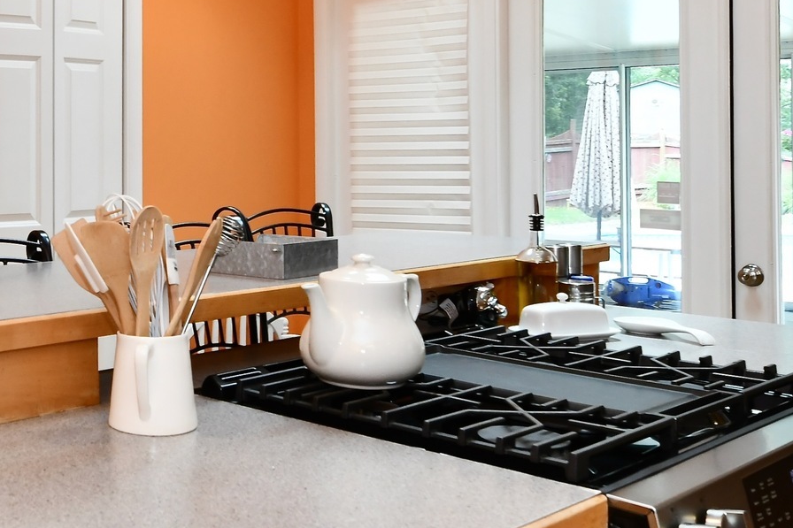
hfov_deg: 37.4
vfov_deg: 27.8
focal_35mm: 48
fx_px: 1057
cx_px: 28
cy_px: 162
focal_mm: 14
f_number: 6.3
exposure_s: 1/80
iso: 640
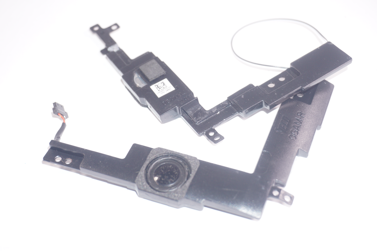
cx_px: 188
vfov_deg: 24.4
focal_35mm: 56
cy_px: 126
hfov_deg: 36.0
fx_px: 581
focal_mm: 37
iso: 250
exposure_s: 1/160
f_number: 5.6
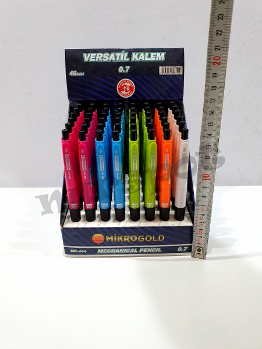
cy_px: 174
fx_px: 262
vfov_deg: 67.3
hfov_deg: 53.1
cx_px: 131
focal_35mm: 26
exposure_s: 1/50
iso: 200
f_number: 2.4
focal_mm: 4.32
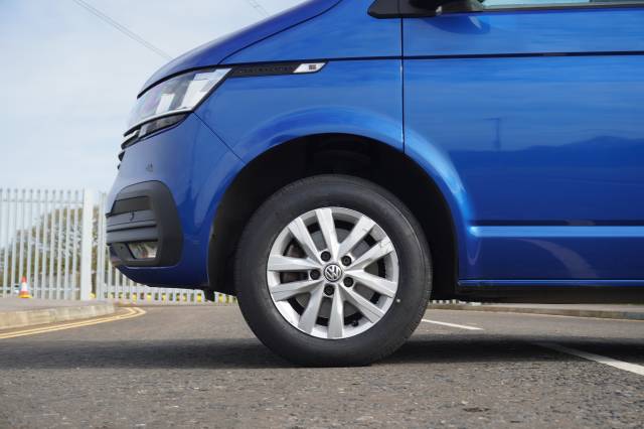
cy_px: 214
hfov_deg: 36.0
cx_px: 322
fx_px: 992
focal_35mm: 56
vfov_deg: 24.4
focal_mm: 37
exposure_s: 1/100
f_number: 6.3
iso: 100
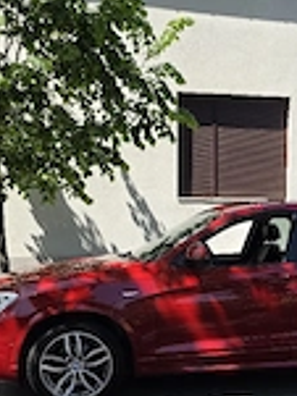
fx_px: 699
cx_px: 242
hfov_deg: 23.6
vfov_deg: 31.2
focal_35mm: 61
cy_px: 294
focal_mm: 6.3
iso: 80
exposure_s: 1/3333
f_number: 1.7
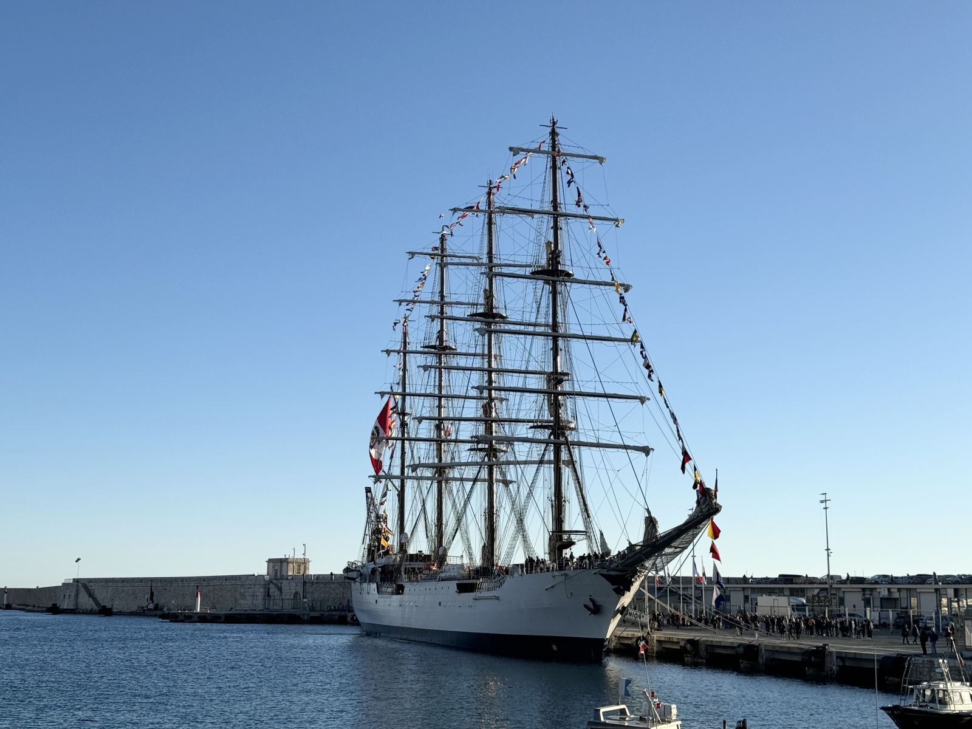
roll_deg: -0.6
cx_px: 486
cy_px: 364
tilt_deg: +9.5
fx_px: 1348
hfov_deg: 39.7
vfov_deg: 30.3
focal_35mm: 48
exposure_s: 1/5376
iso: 64
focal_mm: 6.86
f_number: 1.78
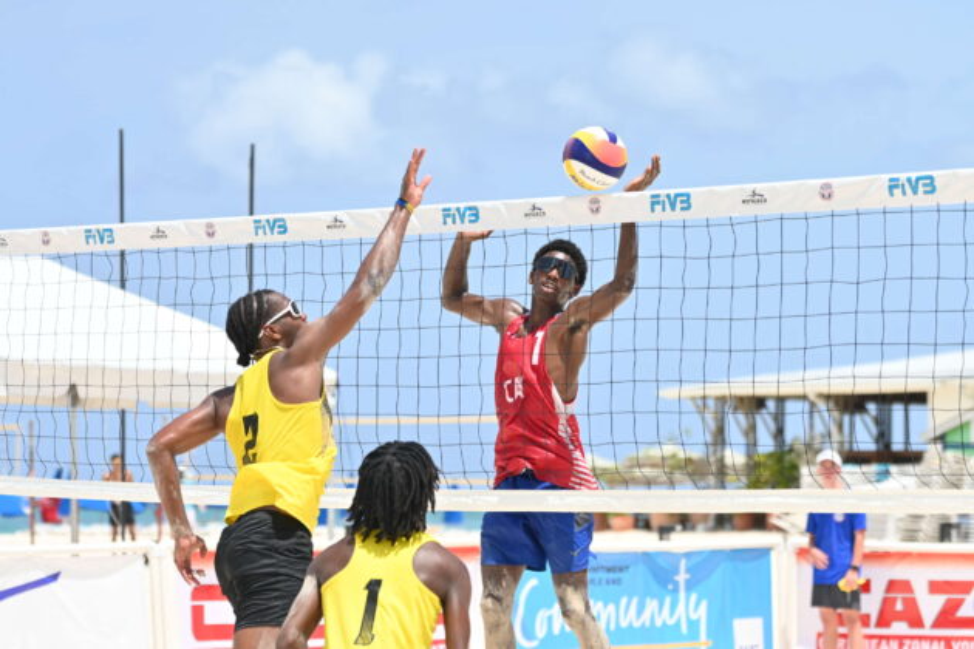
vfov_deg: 10.8
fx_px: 3449
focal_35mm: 128
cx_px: 487
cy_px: 324
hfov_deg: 16.1
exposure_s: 1/4000
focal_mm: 85
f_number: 2.8
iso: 250
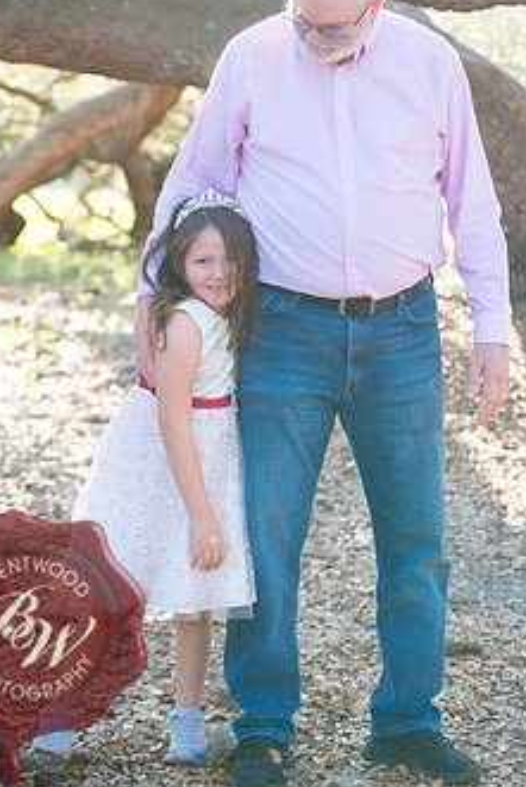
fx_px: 2321
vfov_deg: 19.2
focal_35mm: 106
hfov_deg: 12.9
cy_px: 257
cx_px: 257
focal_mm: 78
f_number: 3.5
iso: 200
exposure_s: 1/160
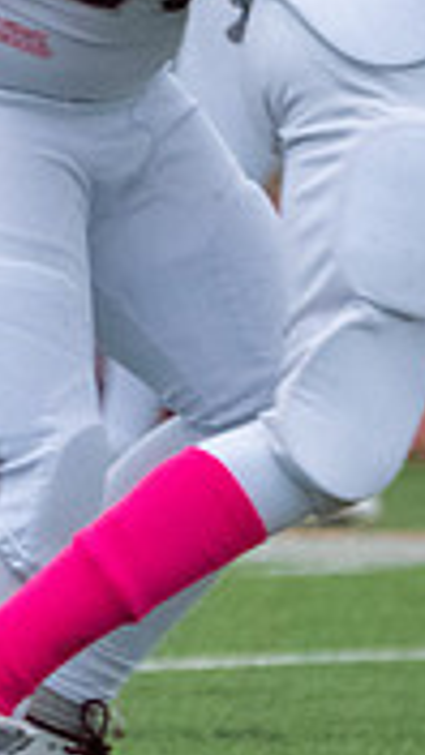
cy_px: -8
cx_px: -607
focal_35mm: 2537
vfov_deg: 0.9
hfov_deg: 0.5
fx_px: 50827
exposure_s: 1/1000
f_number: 5.6
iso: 5000
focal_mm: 400
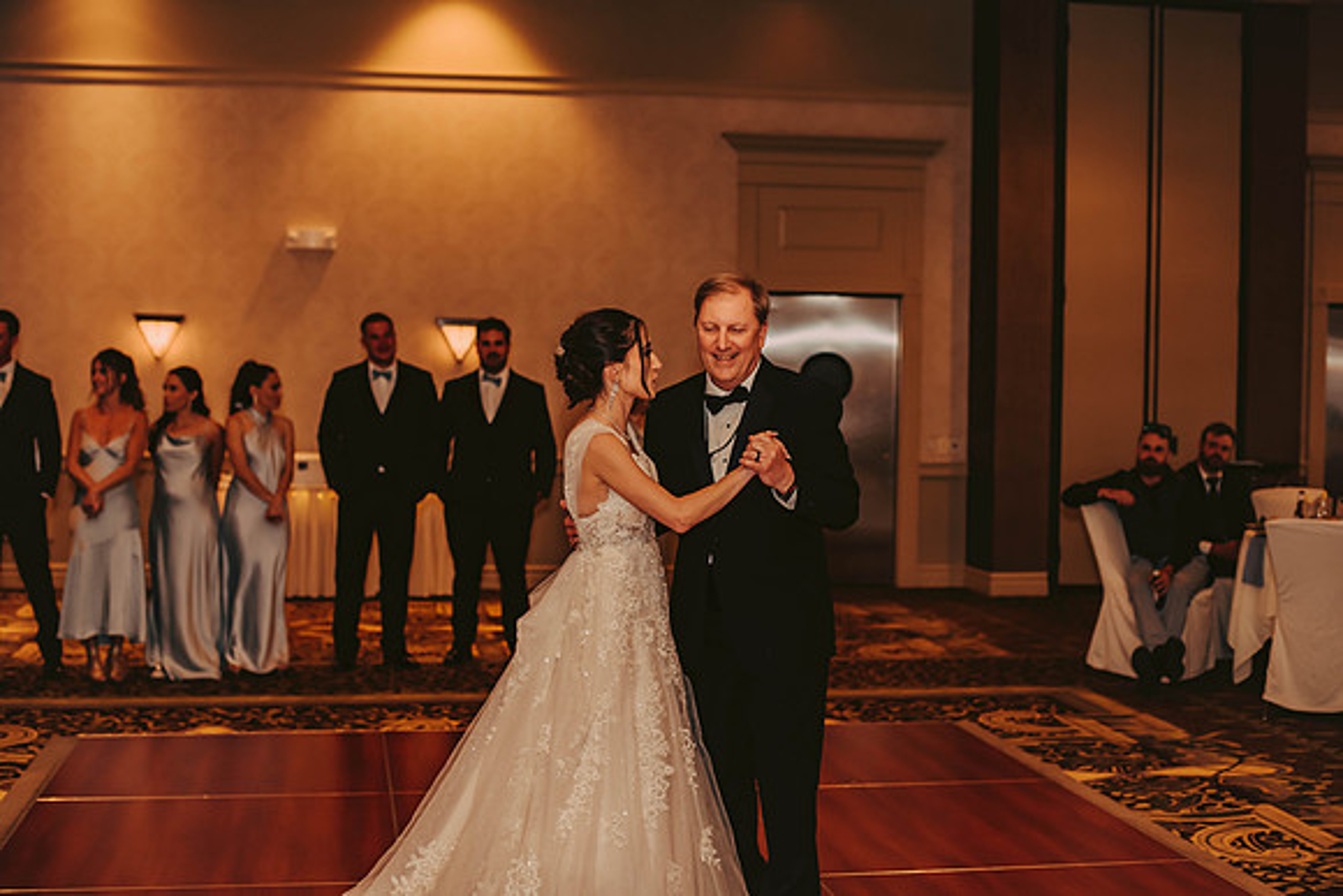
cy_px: 448
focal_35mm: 50
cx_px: 672
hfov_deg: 39.6
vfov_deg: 27.0
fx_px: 1866
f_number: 2.5
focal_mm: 50
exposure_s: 1/125
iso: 800
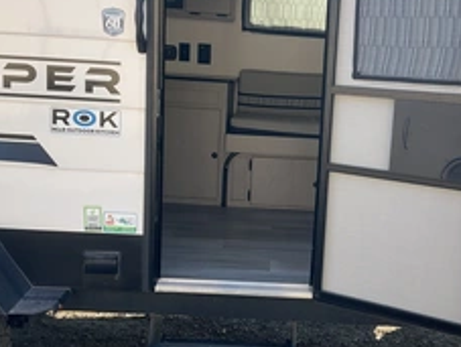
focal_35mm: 51
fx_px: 680
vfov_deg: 28.6
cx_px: 290
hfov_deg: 37.2
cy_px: 177
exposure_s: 1/389
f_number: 1.8
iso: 25
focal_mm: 3
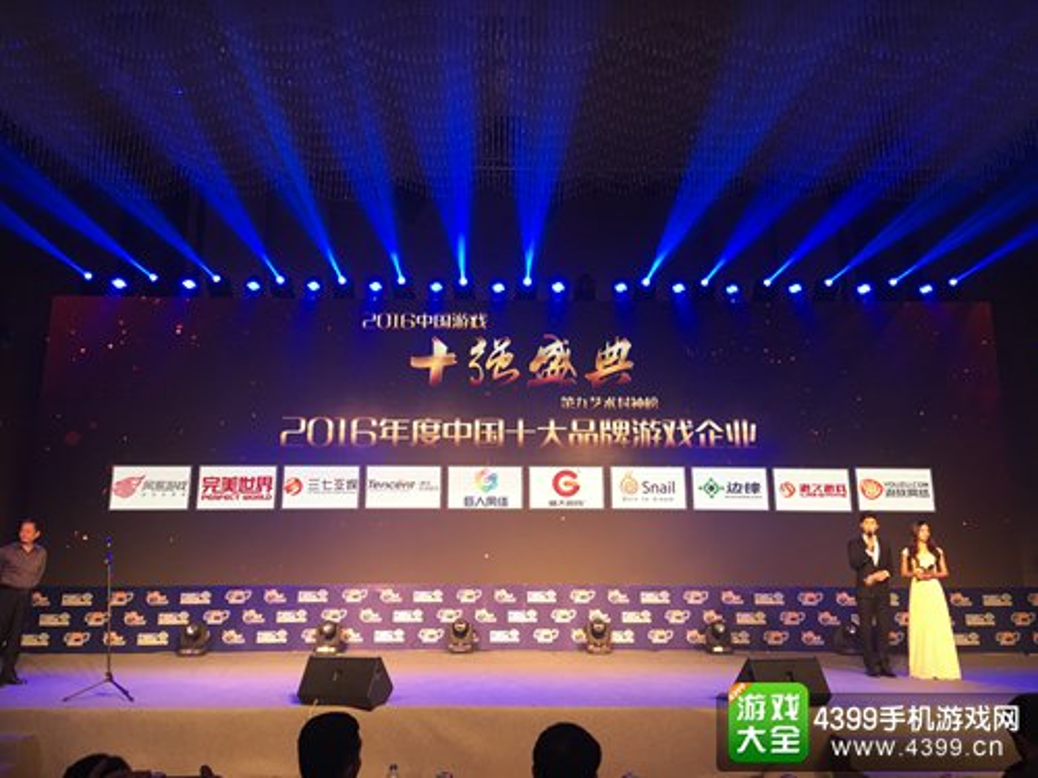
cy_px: 389
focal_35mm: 29
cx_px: 519
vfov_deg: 48.2
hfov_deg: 61.7
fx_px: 870
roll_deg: +0.1
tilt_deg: +12.9
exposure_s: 1/33
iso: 32
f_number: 2.2
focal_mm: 4.15
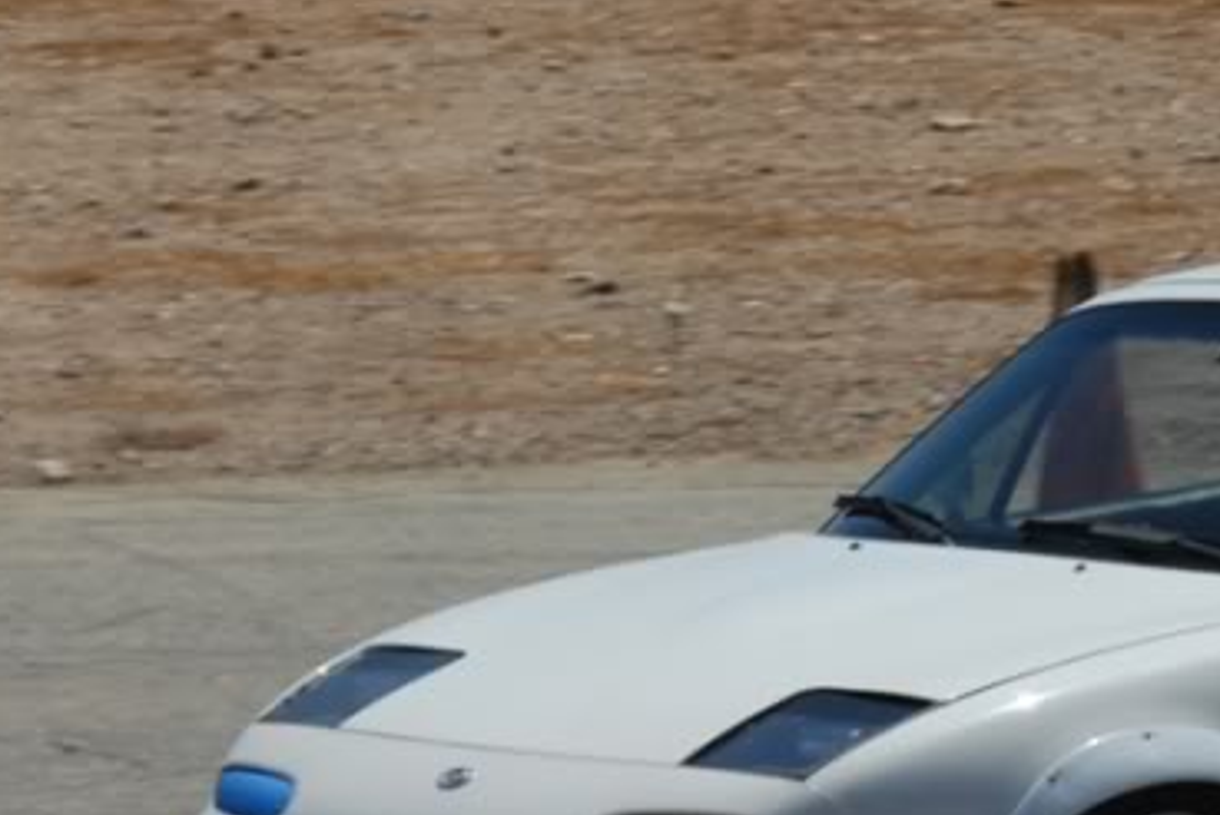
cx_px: 1228
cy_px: 591
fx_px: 28285
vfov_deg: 1.7
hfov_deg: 2.5
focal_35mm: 834
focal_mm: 200
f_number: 9
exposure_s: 1/750
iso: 200
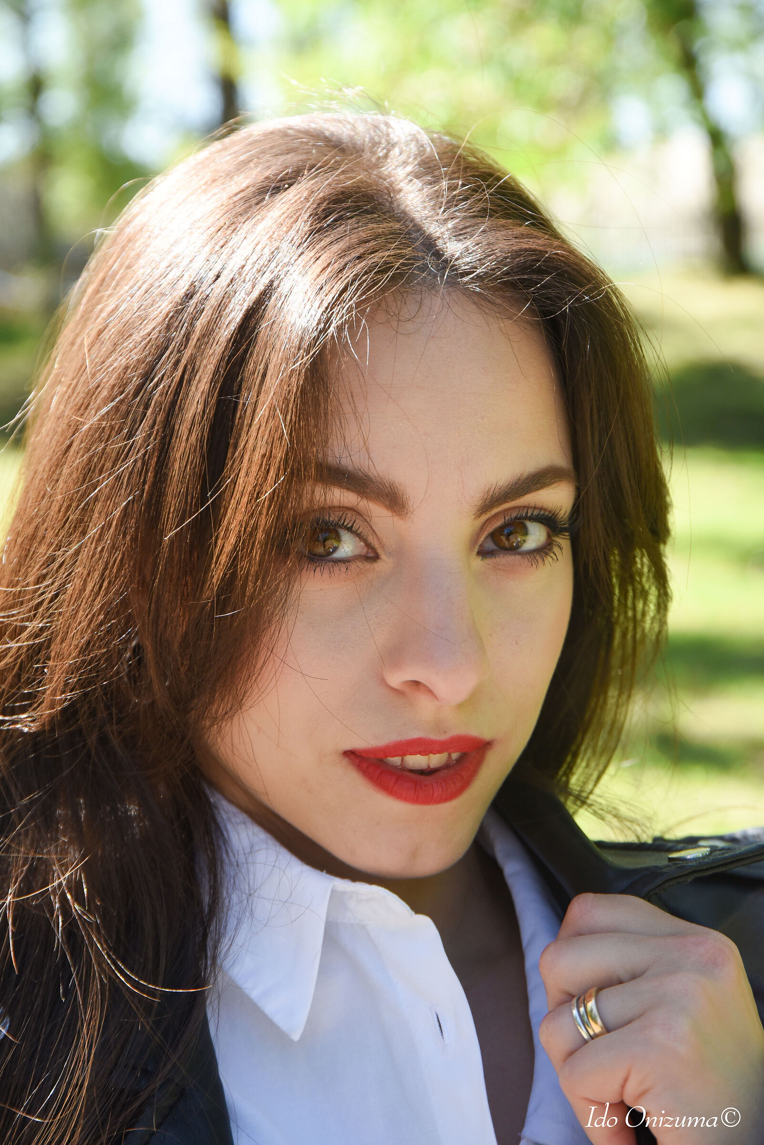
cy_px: 572
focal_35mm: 95
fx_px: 3021
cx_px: 382
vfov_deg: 21.5
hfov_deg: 14.4
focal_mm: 95
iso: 800
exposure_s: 1/500
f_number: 9
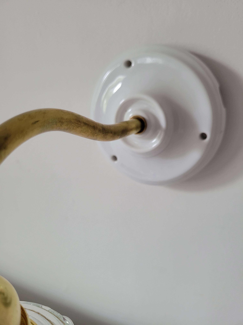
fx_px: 243
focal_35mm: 26
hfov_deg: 53.1
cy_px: 162
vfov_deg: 67.3
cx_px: 122
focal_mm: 5.4
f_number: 1.8
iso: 500
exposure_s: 1/50
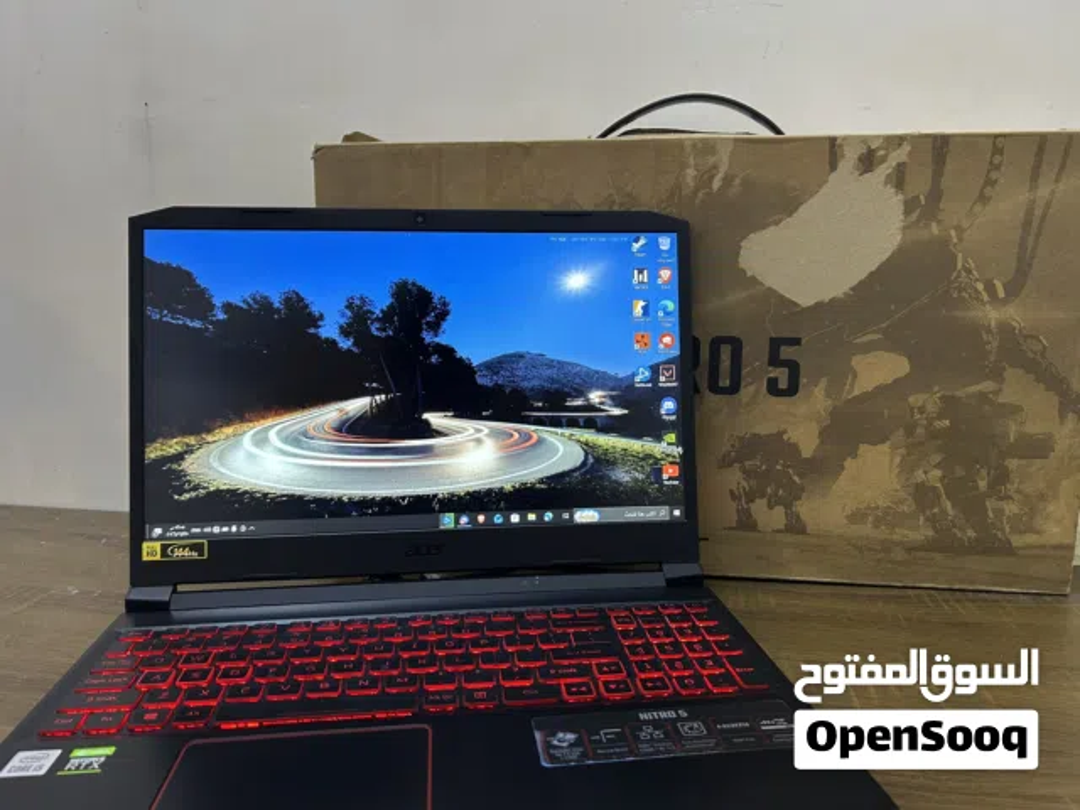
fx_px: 811
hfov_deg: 67.3
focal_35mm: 26
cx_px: 540
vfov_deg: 53.1
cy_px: 405
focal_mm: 5.7
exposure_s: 1/50
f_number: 1.5
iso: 200
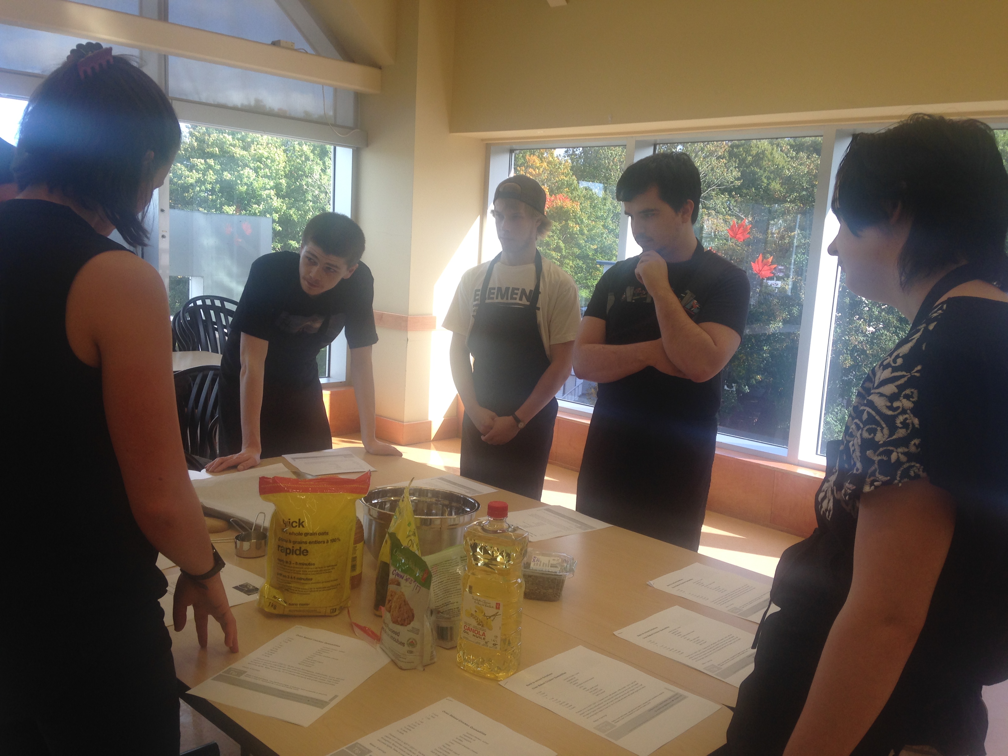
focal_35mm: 33
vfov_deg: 42.9
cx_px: 504
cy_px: 378
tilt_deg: -10.5
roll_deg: -3.0
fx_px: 961
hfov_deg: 55.4
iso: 50
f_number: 2.4
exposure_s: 1/127
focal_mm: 4.12
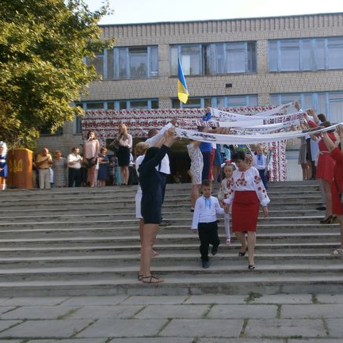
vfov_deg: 36.1
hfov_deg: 35.7
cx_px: 232
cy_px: 175
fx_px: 527
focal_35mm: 47
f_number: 3.4
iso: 100
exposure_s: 1/250
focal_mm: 6.9
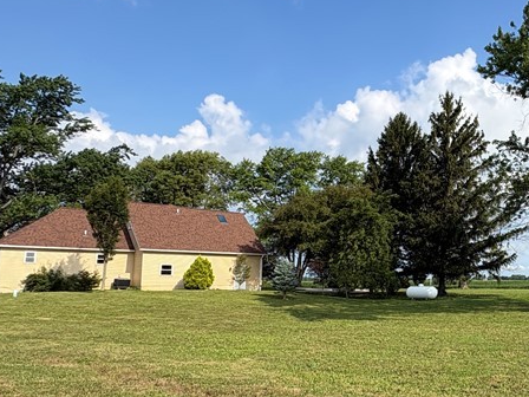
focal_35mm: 32
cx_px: 456
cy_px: 233
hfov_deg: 51.5
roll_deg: +0.8
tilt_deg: +6.4
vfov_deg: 44.0
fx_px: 489
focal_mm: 2.22
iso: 50
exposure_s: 1/1600
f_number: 2.2
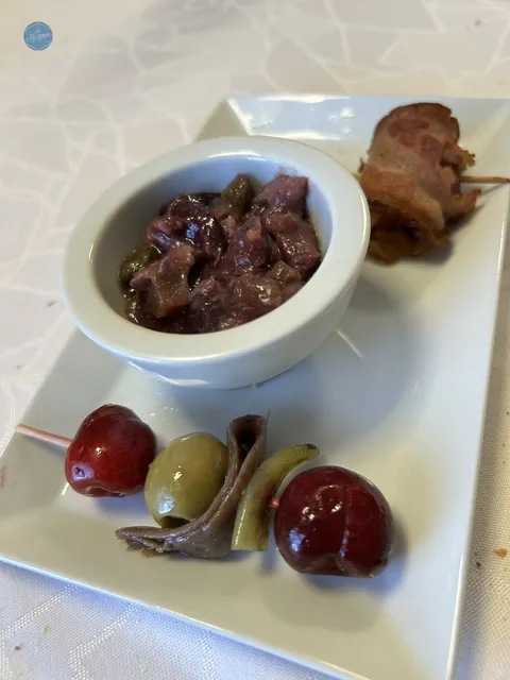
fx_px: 511
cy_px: 340
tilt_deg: -51.9
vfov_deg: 67.3
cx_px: 255
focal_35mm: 26
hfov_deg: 53.1
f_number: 1.5
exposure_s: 1/100
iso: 64
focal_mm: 5.7
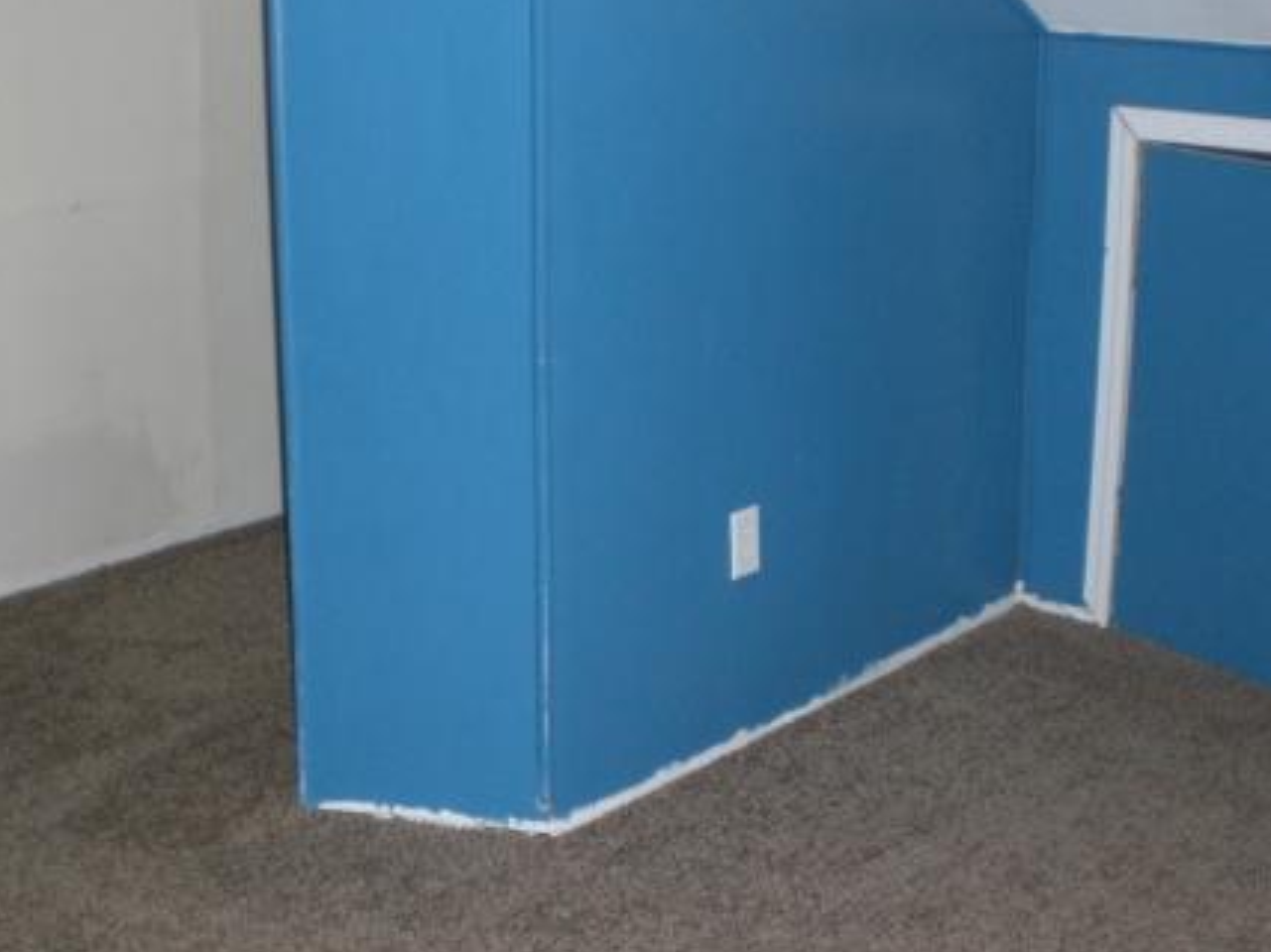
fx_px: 2092
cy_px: 366
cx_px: 604
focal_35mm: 57
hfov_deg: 33.8
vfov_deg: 25.6
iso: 200
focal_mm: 6.3
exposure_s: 1/60
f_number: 3.1
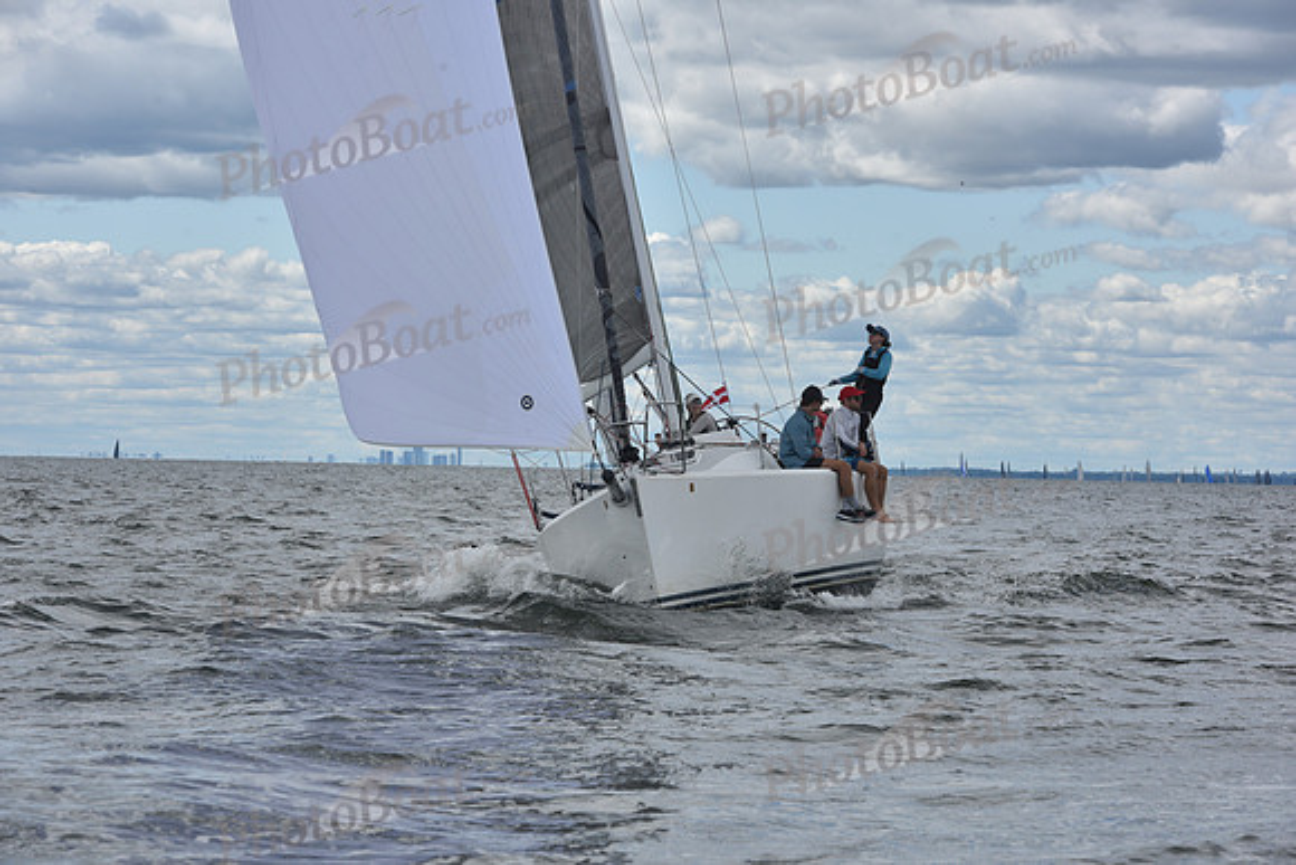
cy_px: 432
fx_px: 4861
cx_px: 648
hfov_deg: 15.2
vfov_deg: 10.2
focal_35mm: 135
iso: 250
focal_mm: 135
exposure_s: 1/800
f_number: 11
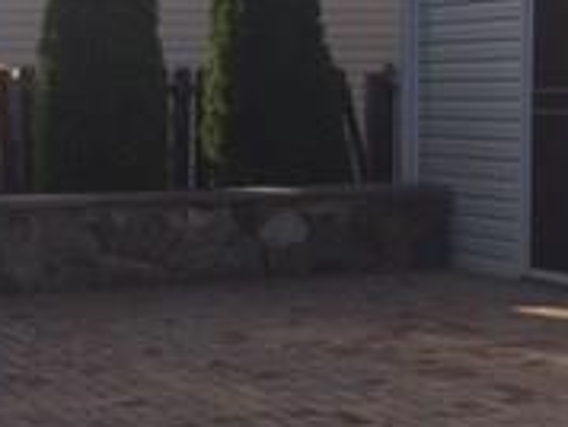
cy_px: 242
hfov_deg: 18.6
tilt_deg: -5.4
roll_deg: -1.1
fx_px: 1709
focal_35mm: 104
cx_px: 61
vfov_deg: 14.3
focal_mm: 4.15
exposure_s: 1/648
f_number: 2.2
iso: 32
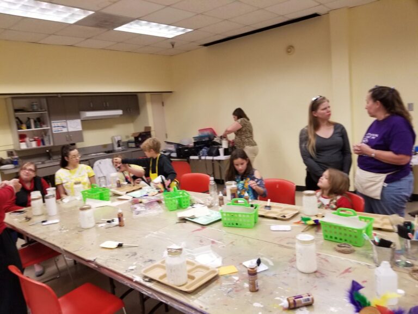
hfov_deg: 67.3
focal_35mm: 26
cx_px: 209
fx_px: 314
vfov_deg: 53.1
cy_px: 157
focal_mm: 4.25
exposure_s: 1/60
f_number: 1.7
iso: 200
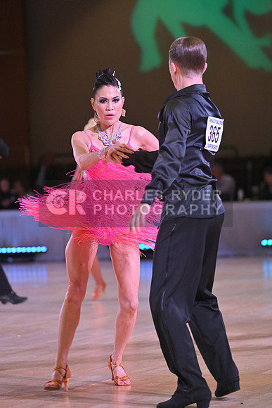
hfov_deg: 7.4
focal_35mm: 185
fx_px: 2095
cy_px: 204
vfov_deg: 11.1
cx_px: 136
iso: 4000
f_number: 5
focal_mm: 185
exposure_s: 1/400
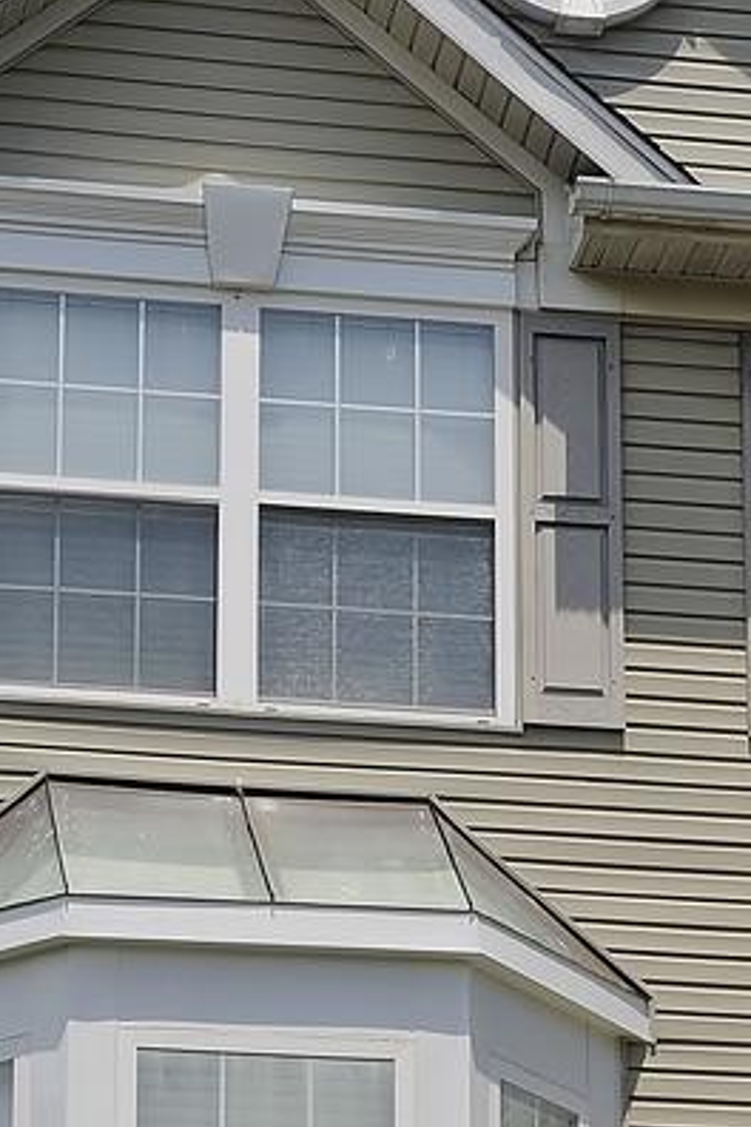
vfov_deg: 13.0
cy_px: 1266
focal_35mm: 155
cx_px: 407
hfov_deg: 8.9
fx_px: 4850
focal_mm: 40
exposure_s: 1/500
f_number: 11
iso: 200
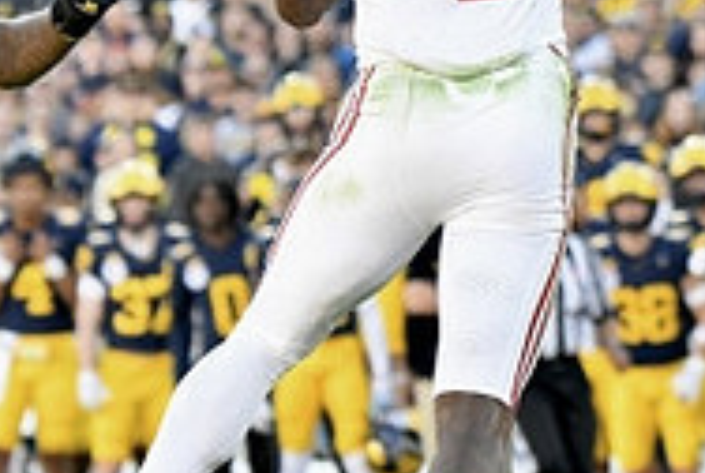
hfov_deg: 2.7
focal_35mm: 777
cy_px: 77
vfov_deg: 1.8
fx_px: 15240
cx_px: 394
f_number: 5.3
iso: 2500
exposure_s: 1/1000
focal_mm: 210
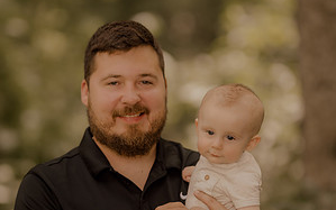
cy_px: 148
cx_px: 128
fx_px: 1539
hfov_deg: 12.5
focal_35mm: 168
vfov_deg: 7.8
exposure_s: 1/1250
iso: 160
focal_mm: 85
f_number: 1.4
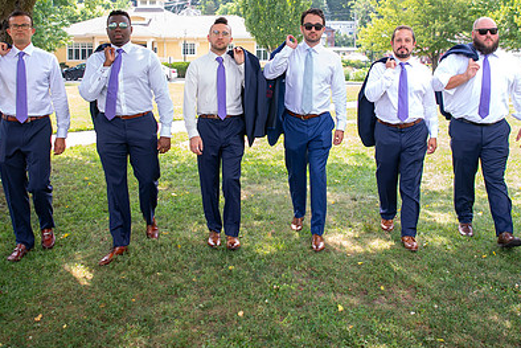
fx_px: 550
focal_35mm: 38
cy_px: 92
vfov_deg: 34.4
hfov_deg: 50.7
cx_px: 272
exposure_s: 1/125
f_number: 2.8
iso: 64
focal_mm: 24
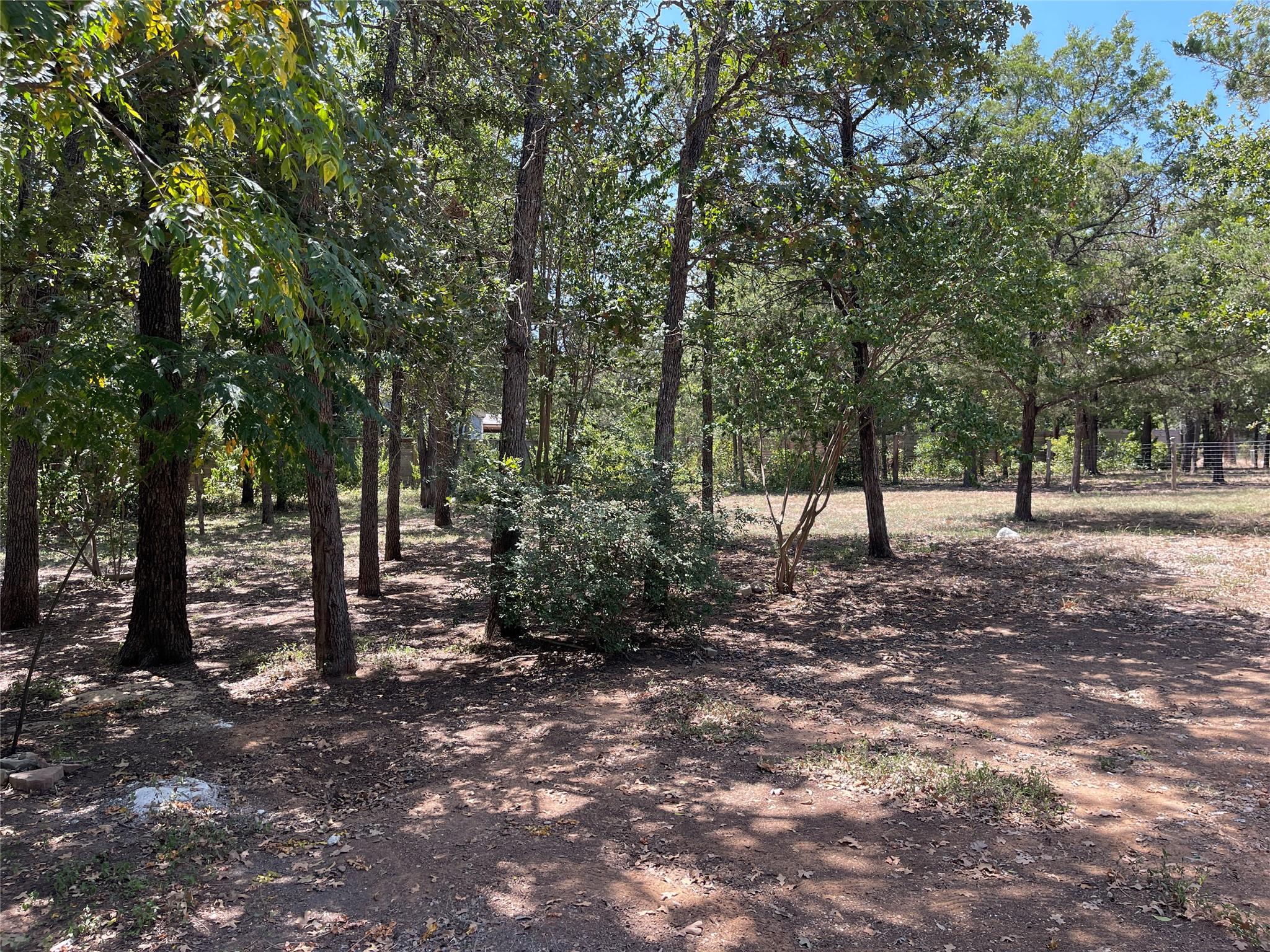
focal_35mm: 26
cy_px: 476
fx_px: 954
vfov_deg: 53.1
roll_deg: +0.8
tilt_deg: -0.3
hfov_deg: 67.3
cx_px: 635
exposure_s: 1/631
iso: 50
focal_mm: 5.1
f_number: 1.6
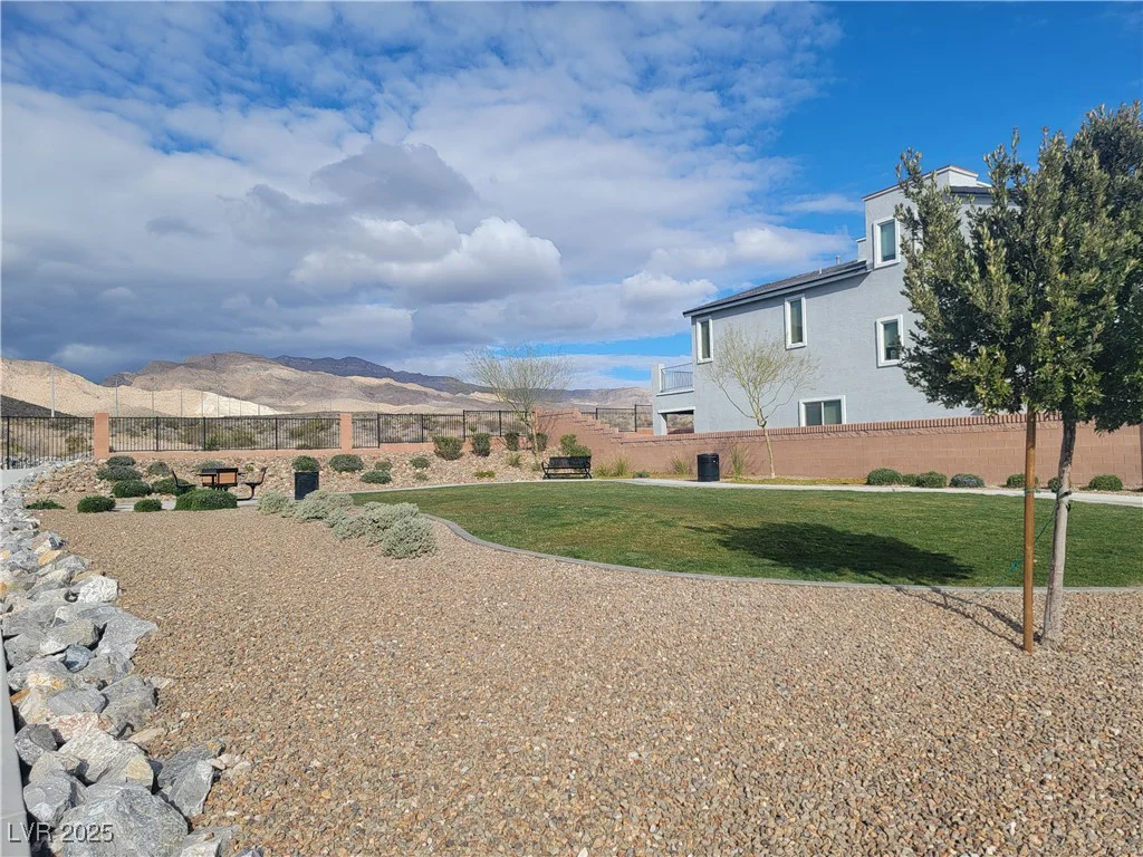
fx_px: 792
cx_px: 572
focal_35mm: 24
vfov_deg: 56.8
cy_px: 428
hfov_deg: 71.6
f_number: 1.8
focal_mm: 6.7
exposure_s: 1/1145
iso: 16
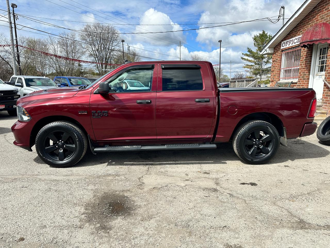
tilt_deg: -10.7
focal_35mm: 24
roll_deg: -1.1
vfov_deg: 56.8
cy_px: 124
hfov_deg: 71.6
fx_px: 229
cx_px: 165
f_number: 1.78
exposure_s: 1/4348
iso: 80
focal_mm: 6.86
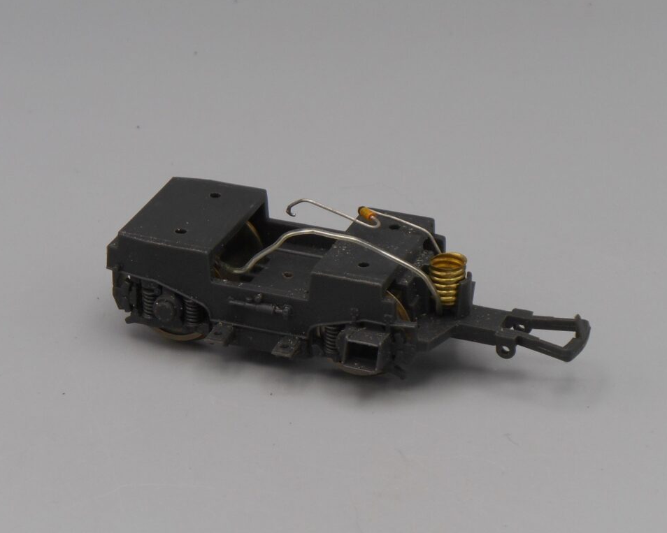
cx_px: 316
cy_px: 265
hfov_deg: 17.5
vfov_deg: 14.0
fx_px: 2171
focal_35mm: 110
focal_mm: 18.8
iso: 80
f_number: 5.1
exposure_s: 1/60
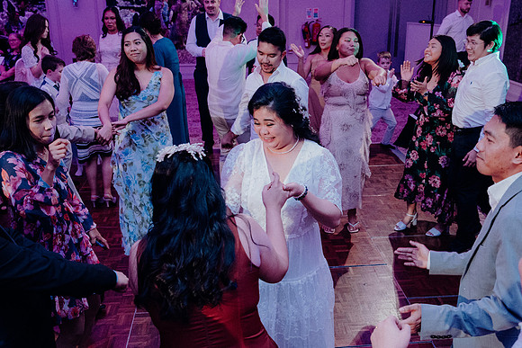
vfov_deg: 36.9
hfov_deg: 53.1
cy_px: 174
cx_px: 261
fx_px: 522
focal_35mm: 36
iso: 3200
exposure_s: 1/160
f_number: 3.5
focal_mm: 24
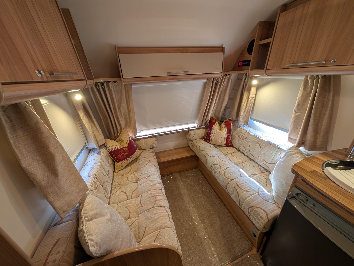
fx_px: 123
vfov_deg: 94.6
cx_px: 177
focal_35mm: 12
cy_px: 133
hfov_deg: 110.5
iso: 55
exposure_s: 1/23.8
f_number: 1.7
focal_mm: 2.02
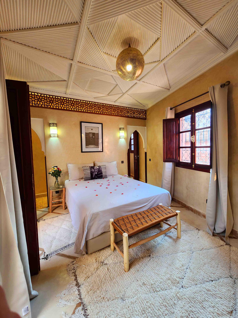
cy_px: 159
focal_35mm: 13
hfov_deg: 89.9
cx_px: 119
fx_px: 119
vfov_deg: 106.2
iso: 200
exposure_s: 1/50
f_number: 2.2
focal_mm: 2.2
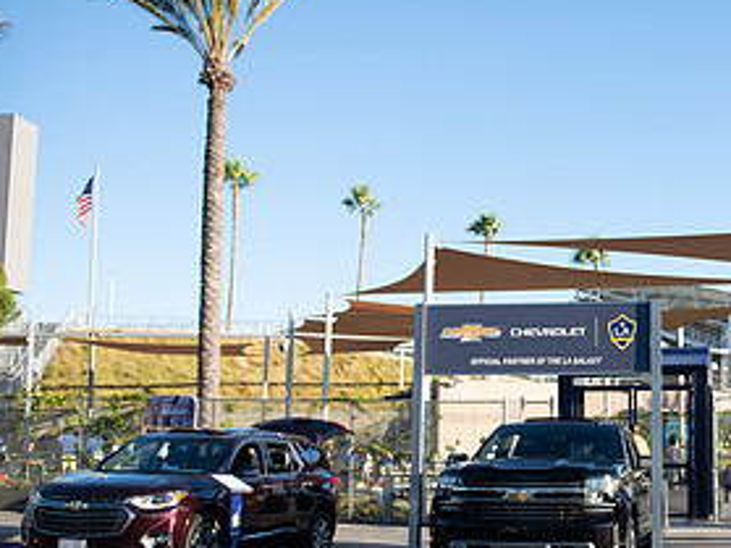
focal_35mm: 48
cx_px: 574
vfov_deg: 30.1
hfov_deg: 38.3
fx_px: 1013
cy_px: 347
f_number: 2.8
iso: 200
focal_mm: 24
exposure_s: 1/1600
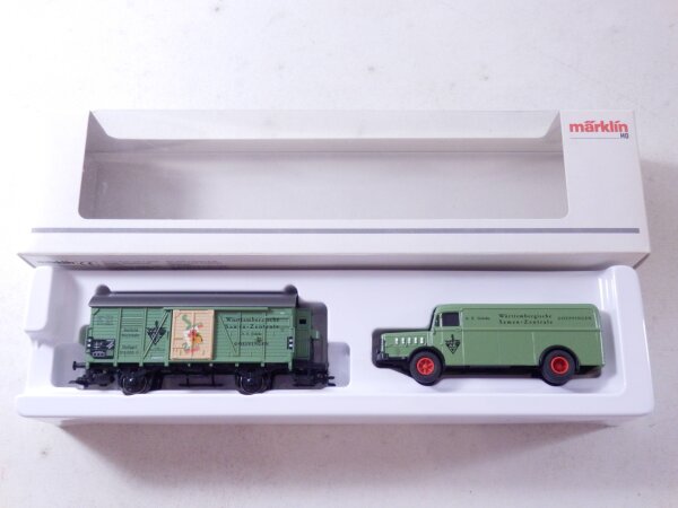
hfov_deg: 50.1
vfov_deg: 38.7
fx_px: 725
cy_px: 254
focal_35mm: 37
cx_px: 339
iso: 500
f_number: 3.6
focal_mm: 6.6
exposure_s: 1/160
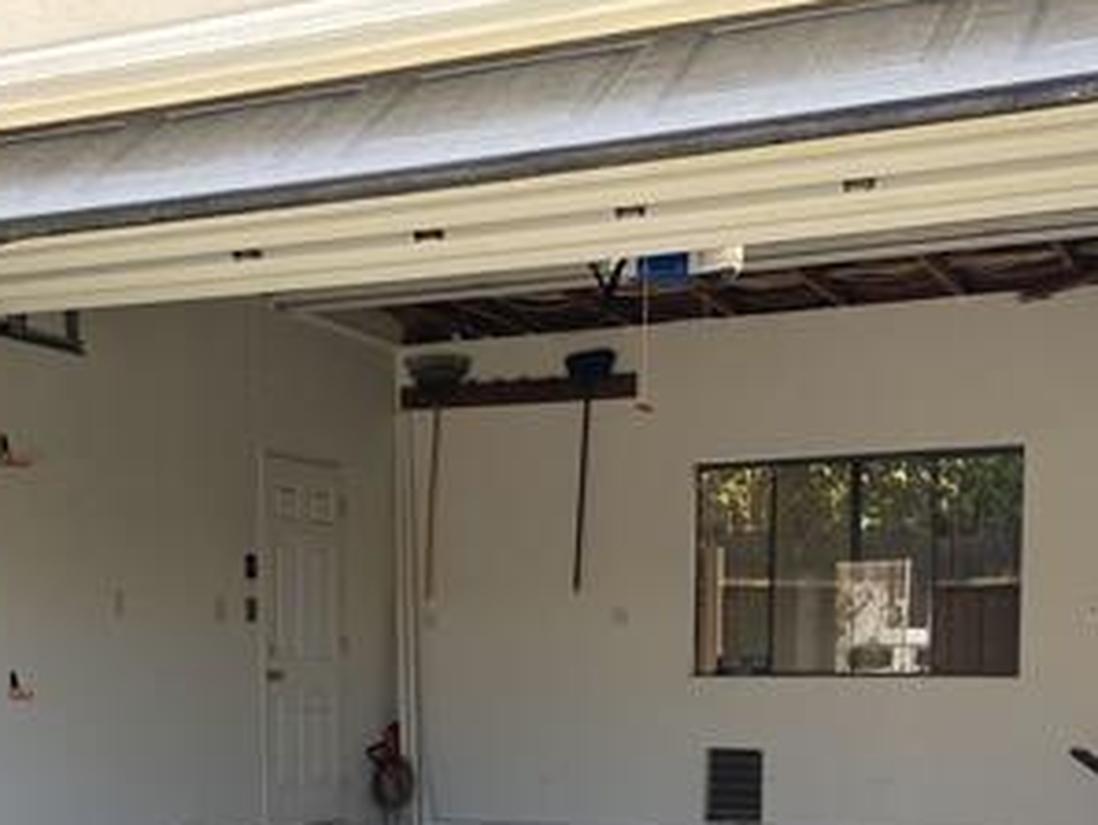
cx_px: 481
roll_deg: -0.4
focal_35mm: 56
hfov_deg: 34.3
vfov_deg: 25.1
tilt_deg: -3.6
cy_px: 784
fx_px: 1777
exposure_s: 1/616
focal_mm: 4.25
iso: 32
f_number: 1.8
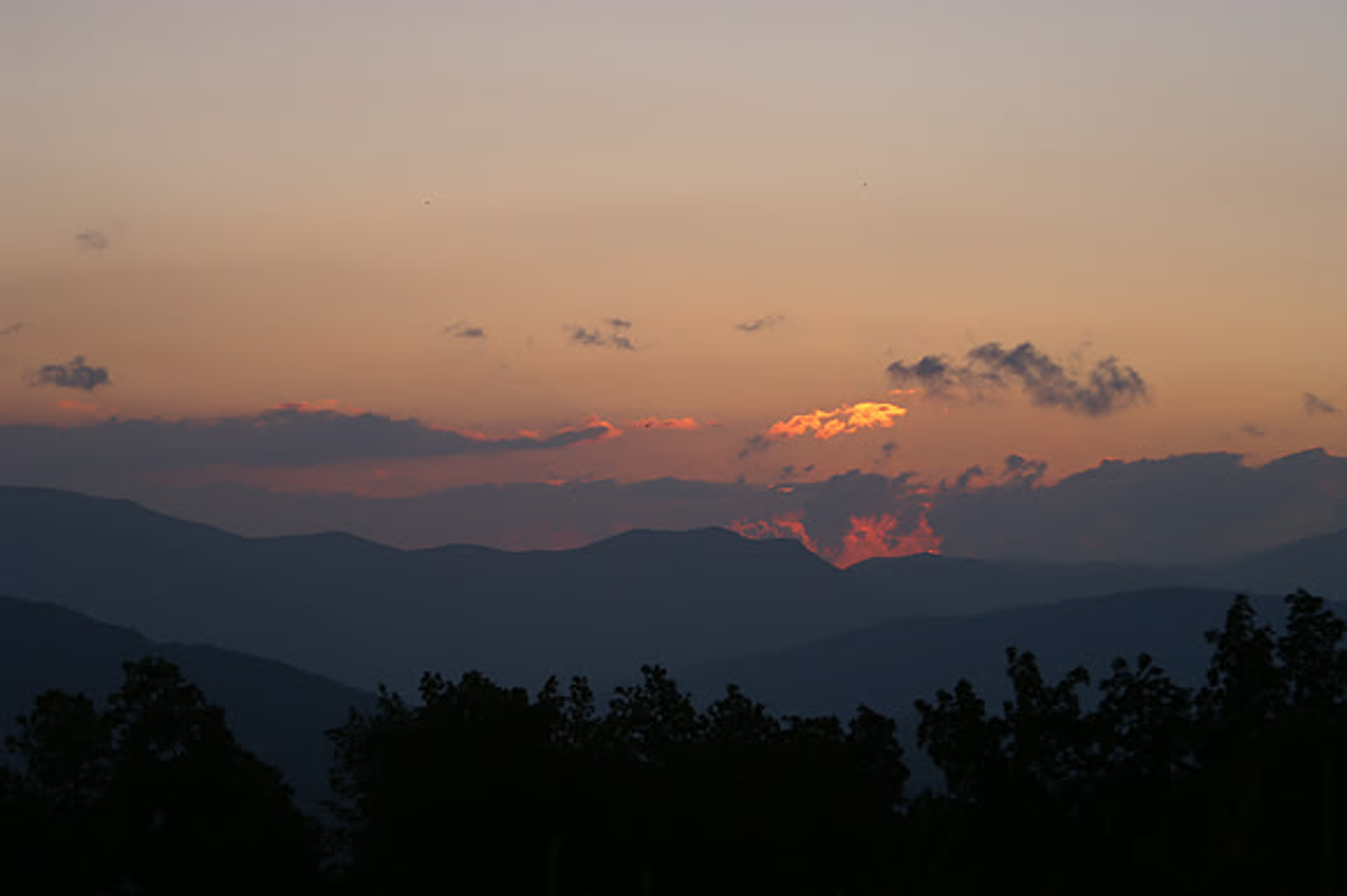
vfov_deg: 13.0
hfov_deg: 19.5
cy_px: 448
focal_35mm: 105
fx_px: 3926
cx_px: 674
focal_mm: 70
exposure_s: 1/160
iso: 125
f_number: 5.6
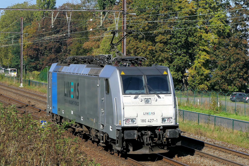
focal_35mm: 81
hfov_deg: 25.1
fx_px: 560
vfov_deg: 16.8
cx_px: 124
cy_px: 83
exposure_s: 1/800
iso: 250
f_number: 7.1
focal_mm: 29.8
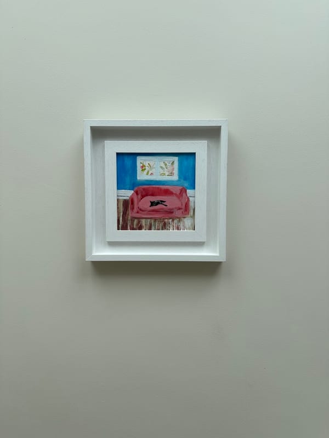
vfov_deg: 71.6
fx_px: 304
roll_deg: +0.6
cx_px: 164
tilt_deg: -0.3
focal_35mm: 24
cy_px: 219
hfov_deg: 56.8
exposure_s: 1/1131
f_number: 1.78
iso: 80
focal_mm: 6.86
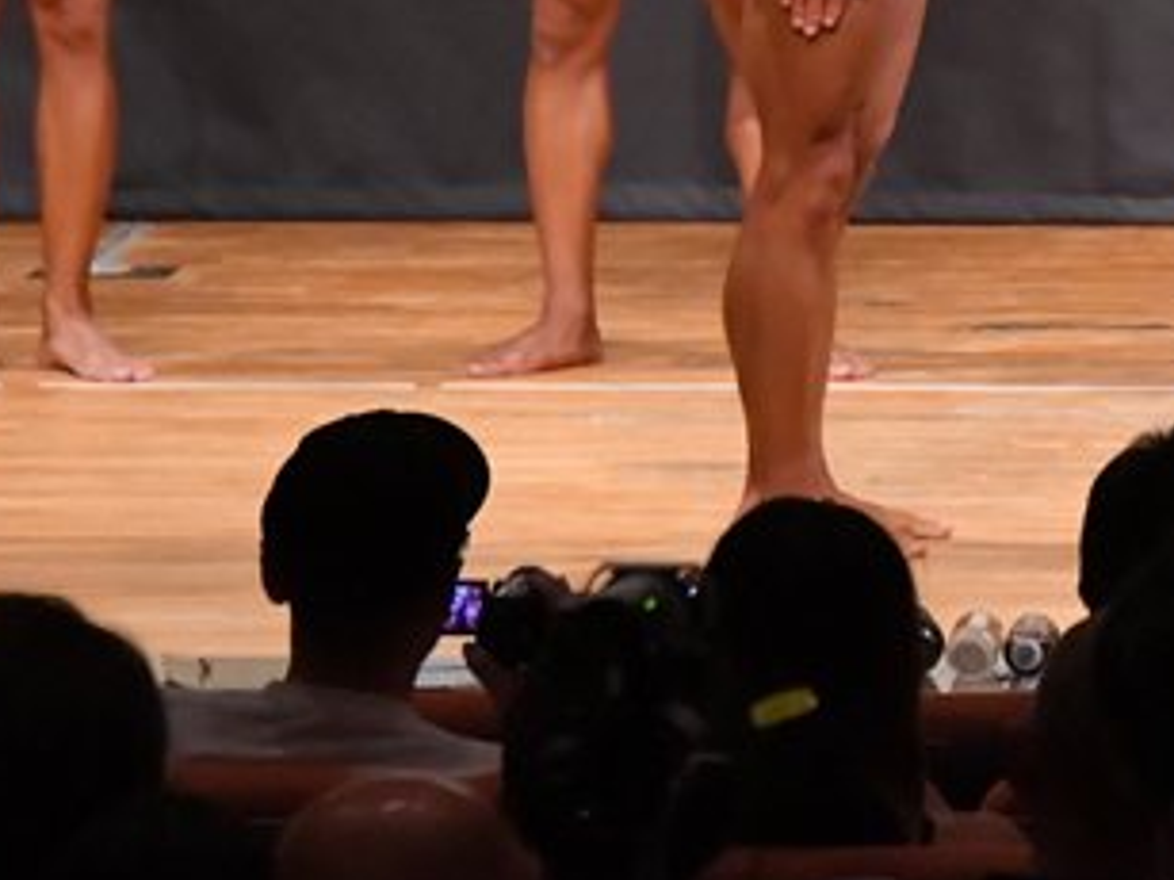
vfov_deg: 2.8
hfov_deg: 3.8
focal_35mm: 526
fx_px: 17832
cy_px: -69
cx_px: 1367
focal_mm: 145
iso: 9000
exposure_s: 1/400
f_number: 5.6
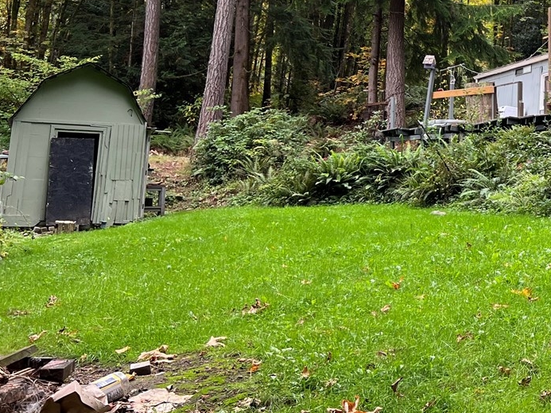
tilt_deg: +9.4
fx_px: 955
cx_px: 608
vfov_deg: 23.9
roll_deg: -2.6
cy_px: 63
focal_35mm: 60
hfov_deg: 29.1
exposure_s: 1/202
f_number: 1.5
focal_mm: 5.7
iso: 40
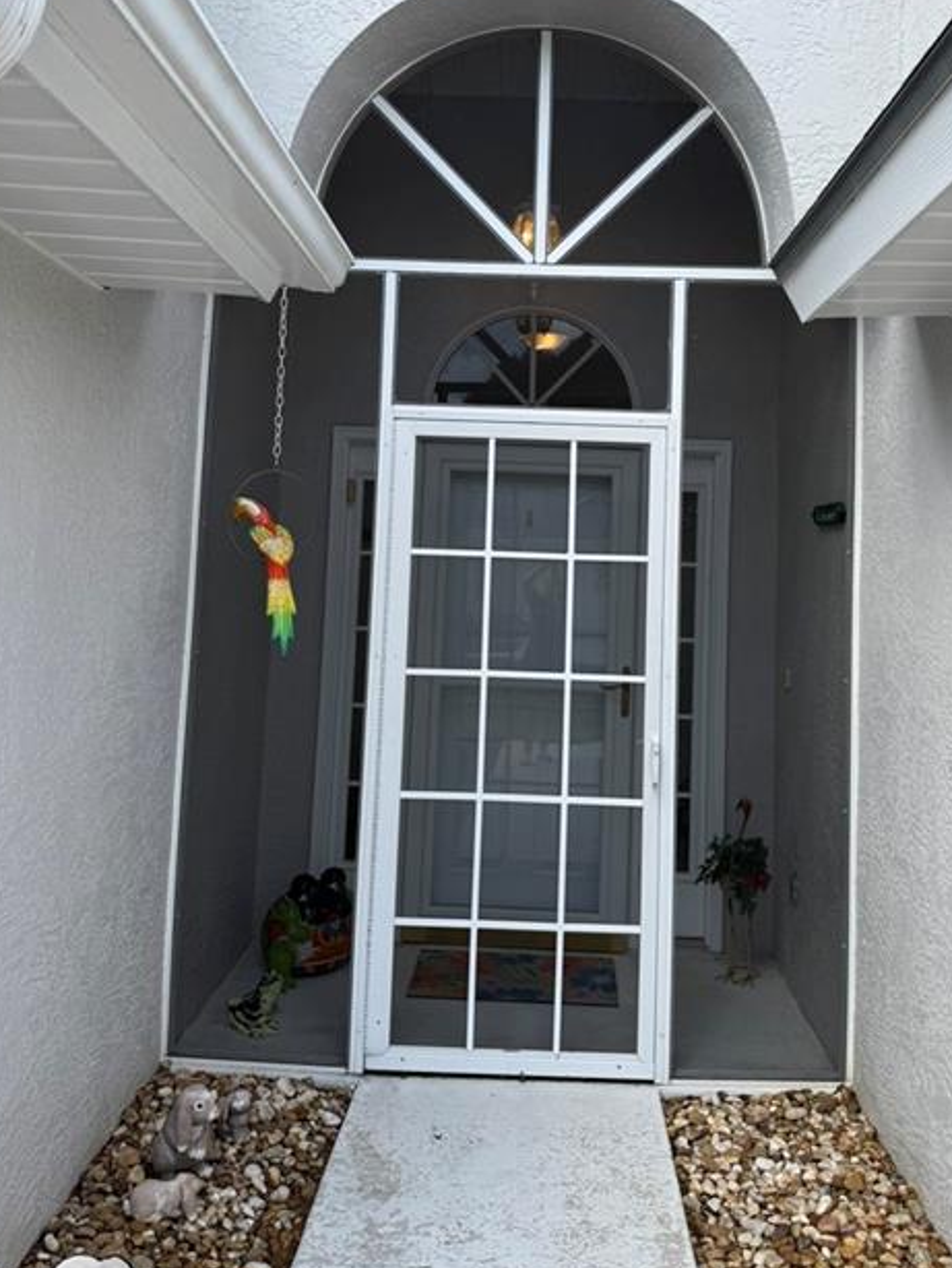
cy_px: 502
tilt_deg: +4.1
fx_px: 1099
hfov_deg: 46.7
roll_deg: -2.9
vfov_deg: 59.4
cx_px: 533
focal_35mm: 30
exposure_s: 1/1653
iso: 80
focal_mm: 6.76
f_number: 1.78
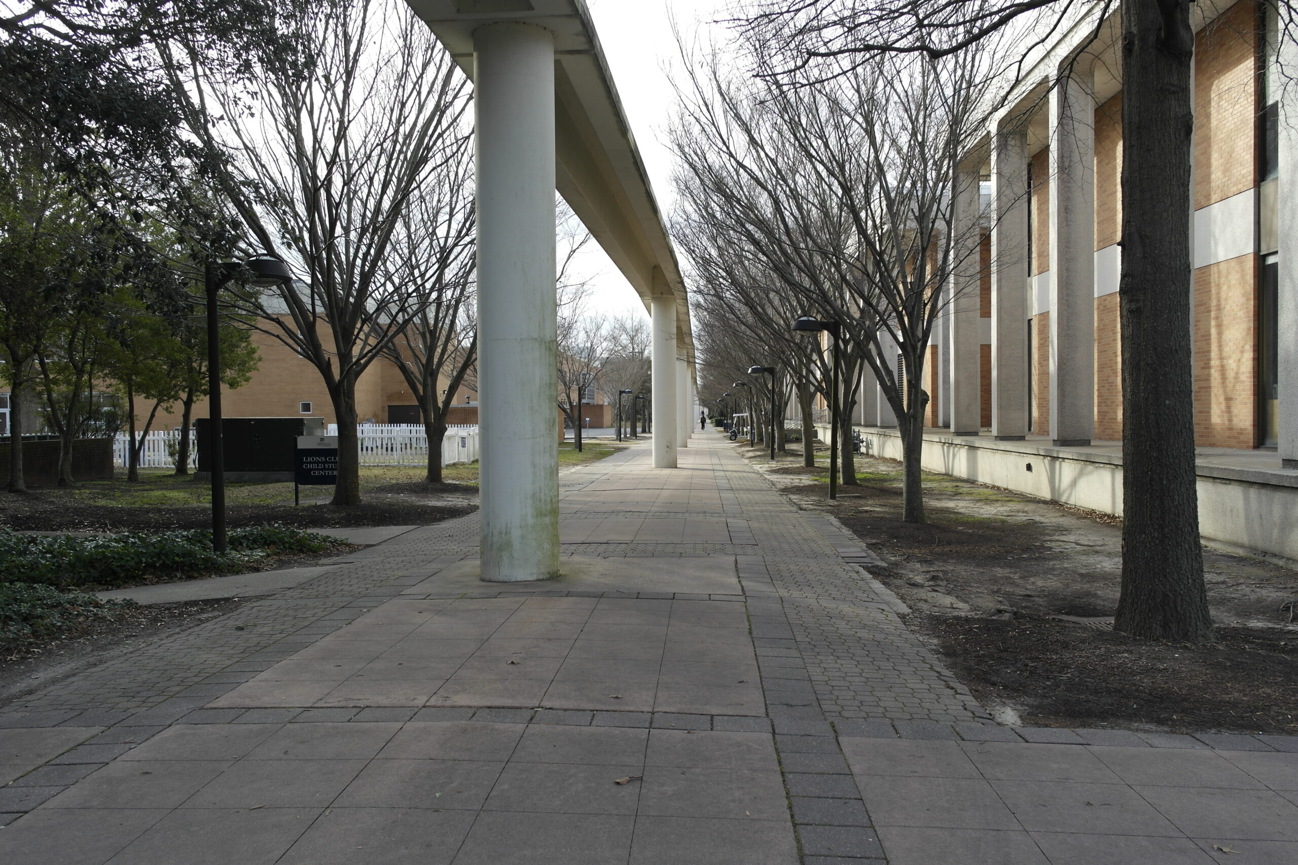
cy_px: 432
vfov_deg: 43.6
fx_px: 1082
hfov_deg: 61.9
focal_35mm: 30
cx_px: 649
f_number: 5
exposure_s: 1/160
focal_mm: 20
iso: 100
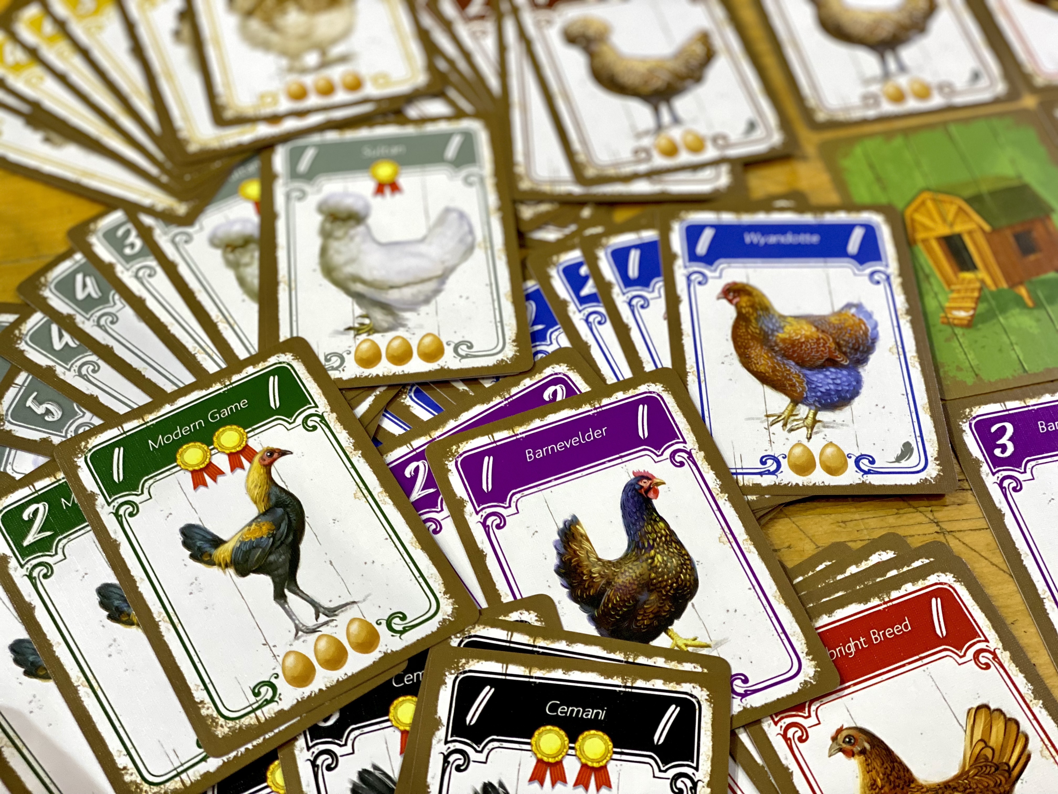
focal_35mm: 52
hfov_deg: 36.8
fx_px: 1589
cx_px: 529
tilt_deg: -54.0
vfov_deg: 28.0
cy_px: 397
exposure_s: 1/50
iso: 125
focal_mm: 6
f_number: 2
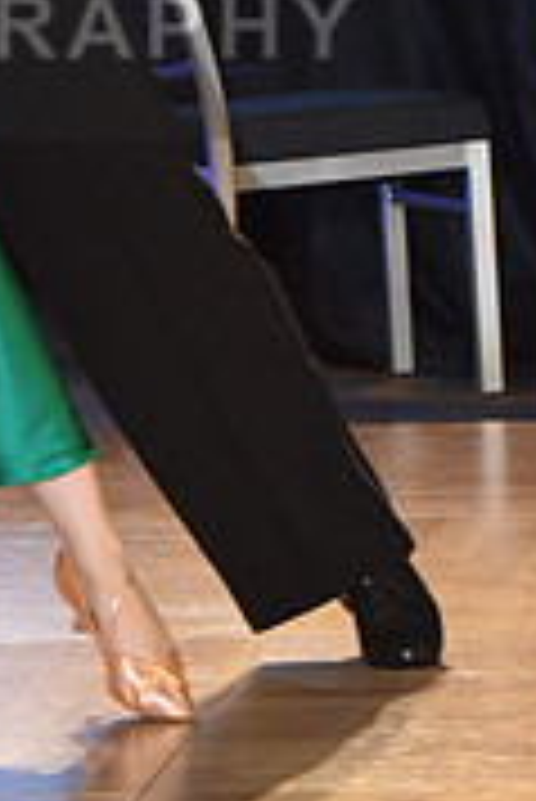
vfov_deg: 6.0
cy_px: -9
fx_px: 7623
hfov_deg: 4.0
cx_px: -196
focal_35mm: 342
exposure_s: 1/250
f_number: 5
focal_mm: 105
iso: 2000
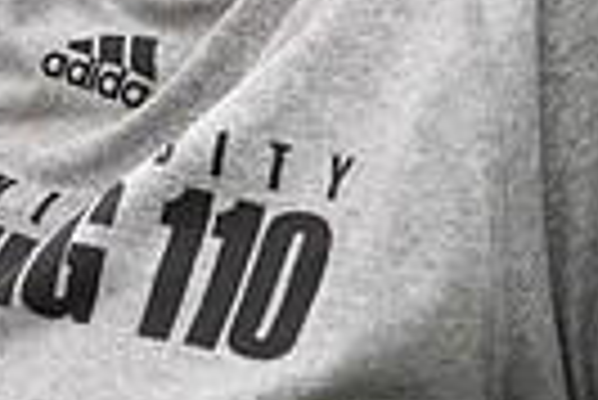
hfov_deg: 6.7
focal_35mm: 306
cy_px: -425
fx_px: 5088
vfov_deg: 4.4
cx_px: 270
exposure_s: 1/320
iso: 3200
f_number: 3.2
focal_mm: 70
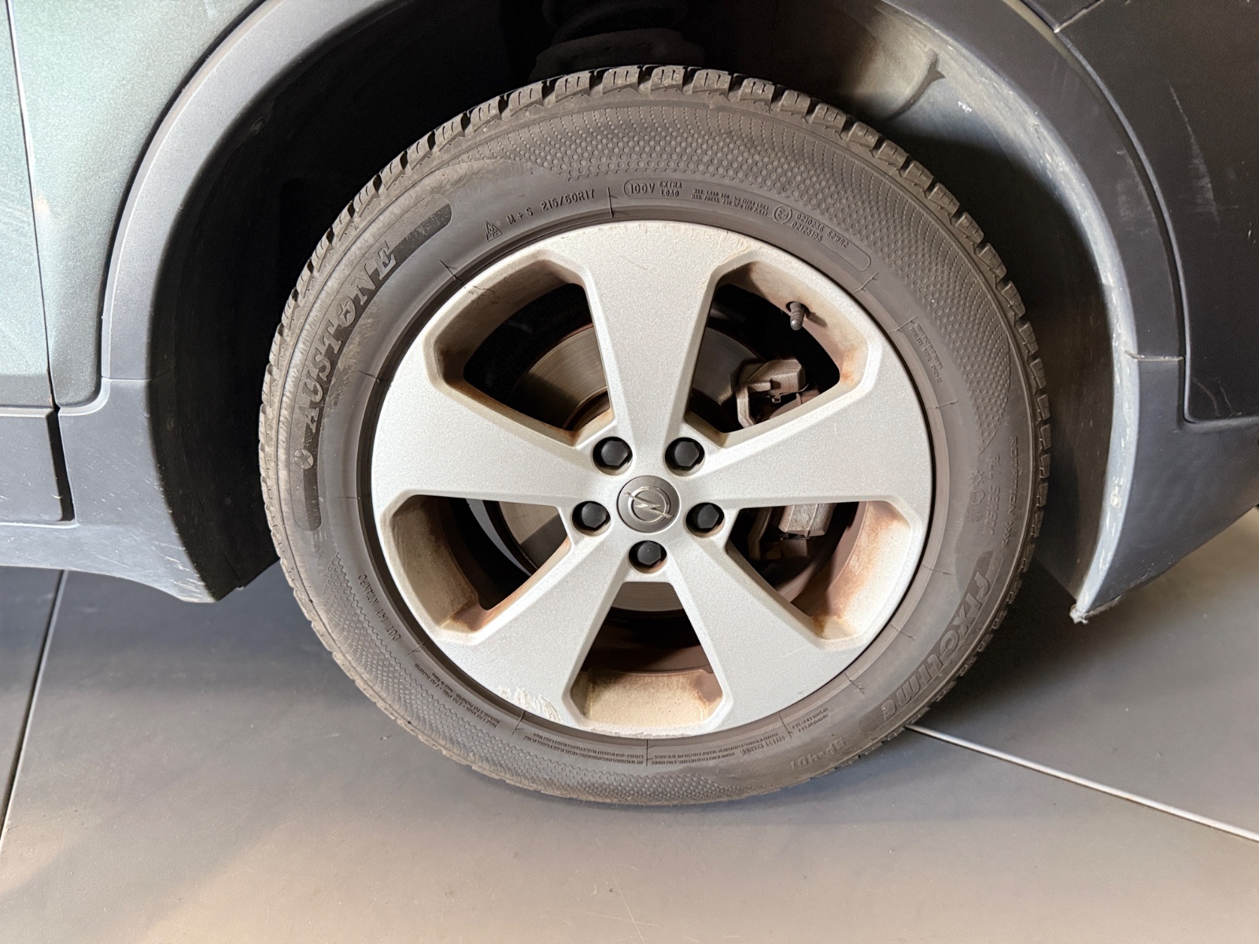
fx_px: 873
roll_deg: -0.3
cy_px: 472
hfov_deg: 71.6
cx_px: 630
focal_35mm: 24
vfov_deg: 56.8
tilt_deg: -20.4
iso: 640
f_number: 1.78
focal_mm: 6.76
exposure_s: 1/50
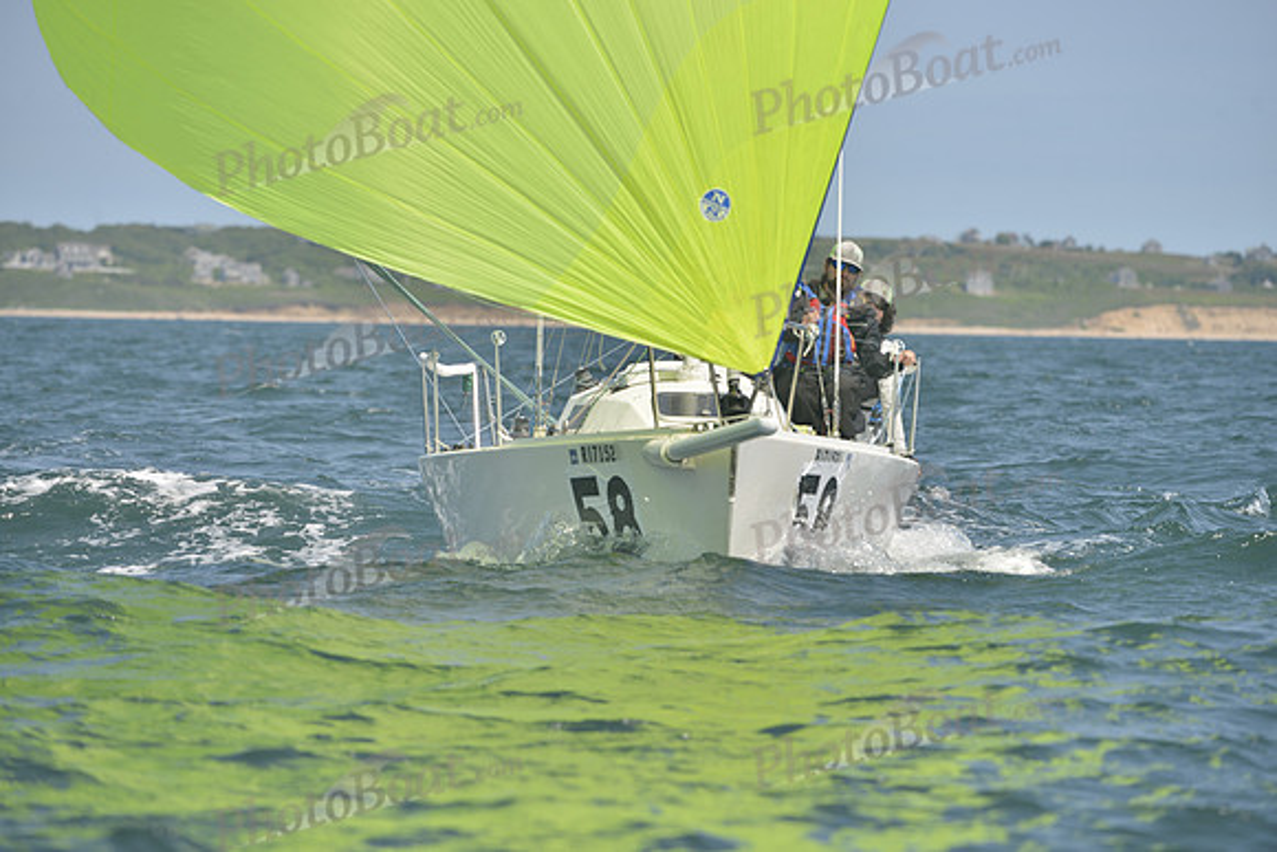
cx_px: 638
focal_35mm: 350
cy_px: 426
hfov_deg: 5.9
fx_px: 12418
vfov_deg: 3.9
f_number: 7.1
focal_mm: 350
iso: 280
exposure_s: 1/1000
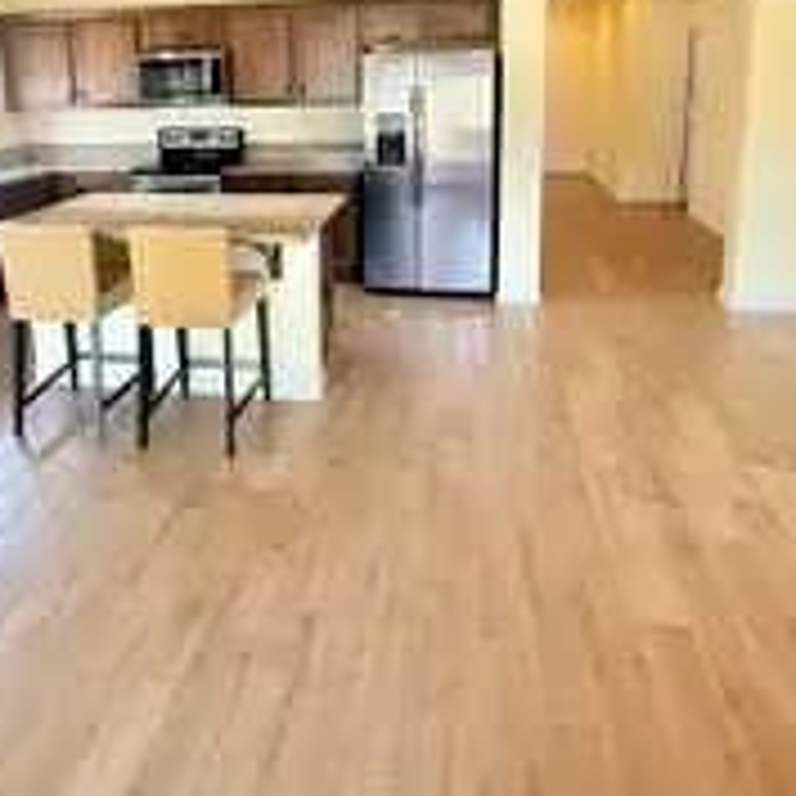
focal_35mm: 28
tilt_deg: -11.1
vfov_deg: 54.9
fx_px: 728
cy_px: 211
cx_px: 328
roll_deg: +1.4
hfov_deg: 57.0
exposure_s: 1/120
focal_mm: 2.22
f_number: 2.2
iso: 250
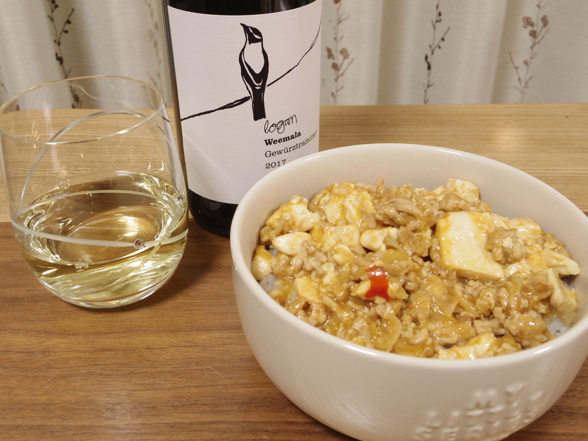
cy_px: 220
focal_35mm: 36
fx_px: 612
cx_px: 294
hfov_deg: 51.4
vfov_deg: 39.7
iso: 400
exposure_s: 1/30
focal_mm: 6.5
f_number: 3.2
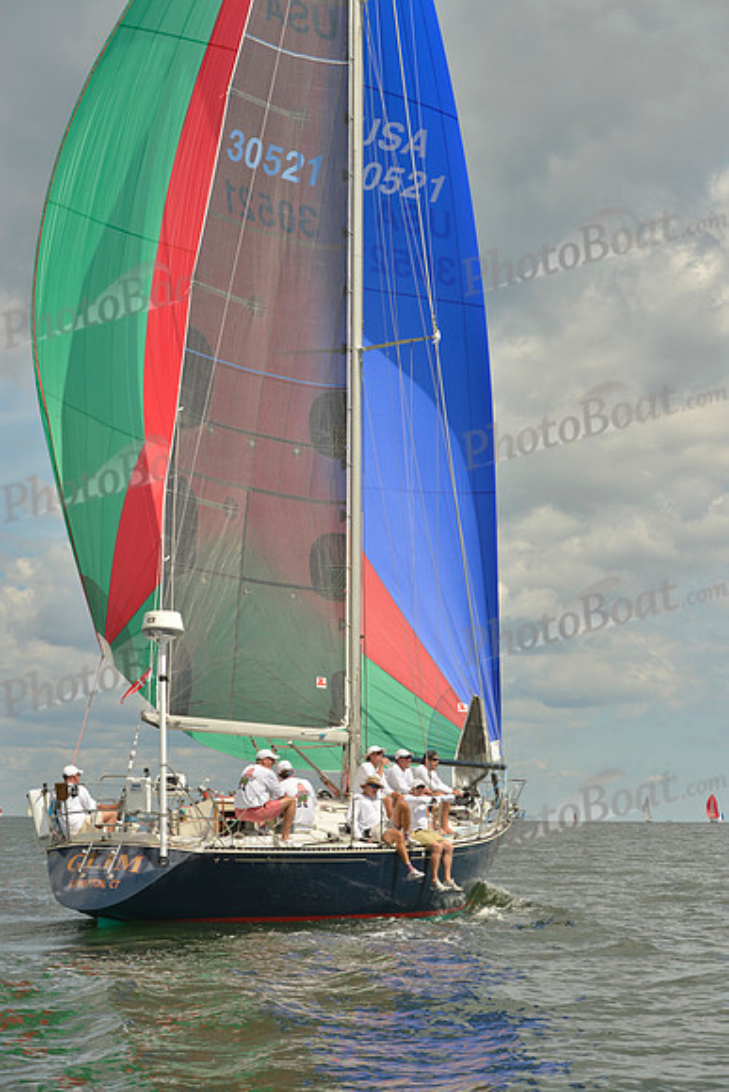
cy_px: 546
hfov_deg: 19.5
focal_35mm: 70
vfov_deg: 28.8
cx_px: 364
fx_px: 2125
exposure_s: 1/1000
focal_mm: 70
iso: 200
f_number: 8
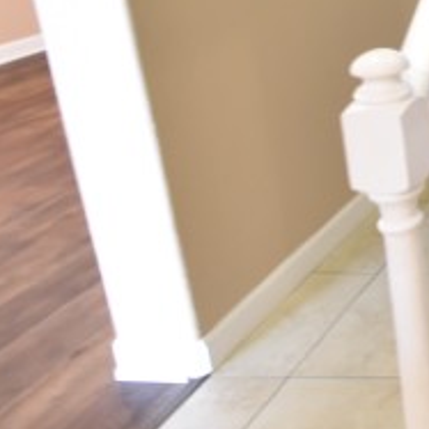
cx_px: 764
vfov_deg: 32.2
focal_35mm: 49
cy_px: 9
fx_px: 687
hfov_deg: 22.0
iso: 800
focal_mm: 10
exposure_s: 1/20
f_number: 3.5
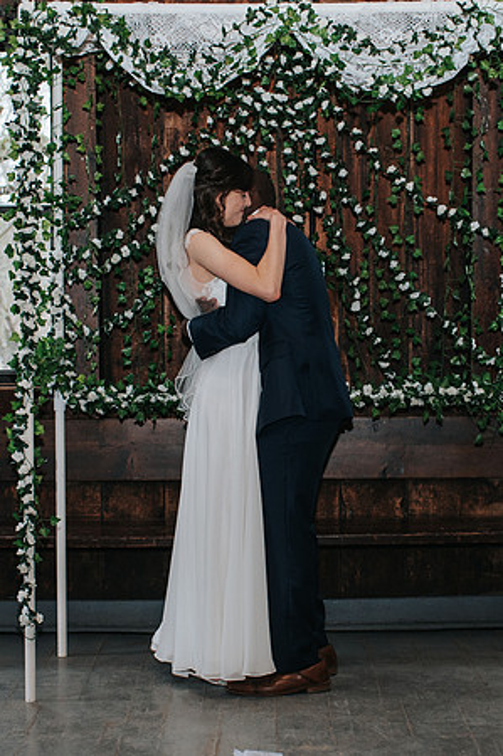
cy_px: 438
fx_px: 1619
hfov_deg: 17.7
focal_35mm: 77
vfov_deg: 26.3
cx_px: 288
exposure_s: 1/200
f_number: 3.2
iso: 1000
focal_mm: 35
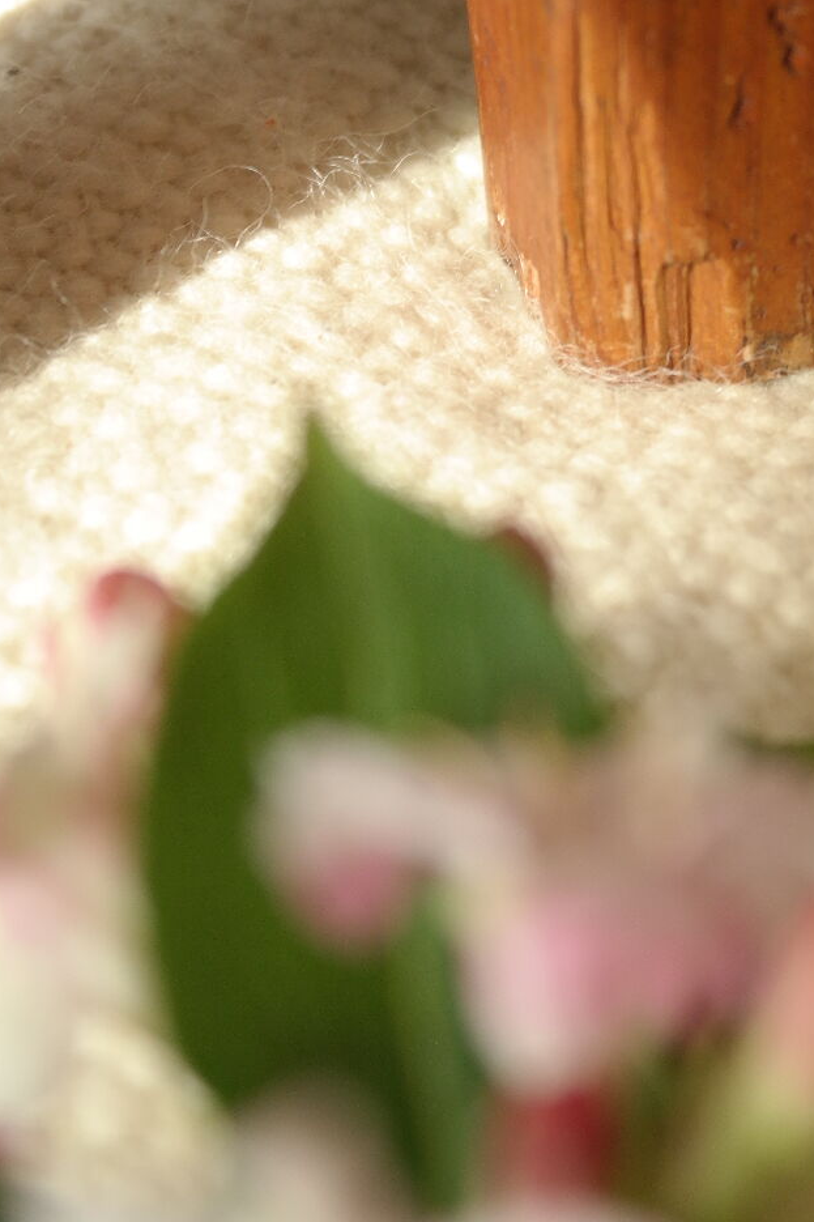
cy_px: 218
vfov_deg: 23.5
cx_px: 704
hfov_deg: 15.9
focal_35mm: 85
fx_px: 2884
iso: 400
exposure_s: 1/25
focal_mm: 30
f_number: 5.6
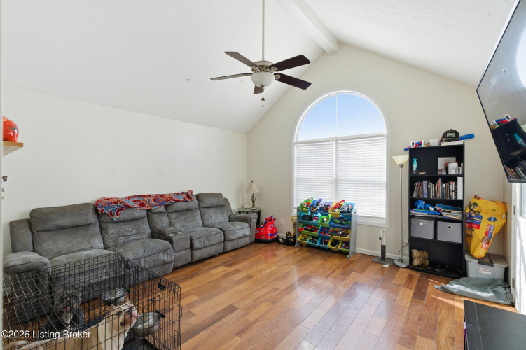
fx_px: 234
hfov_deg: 96.8
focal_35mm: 16
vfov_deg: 73.7
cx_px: 263
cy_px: 175
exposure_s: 1/800
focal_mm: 16
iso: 800
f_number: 7.1
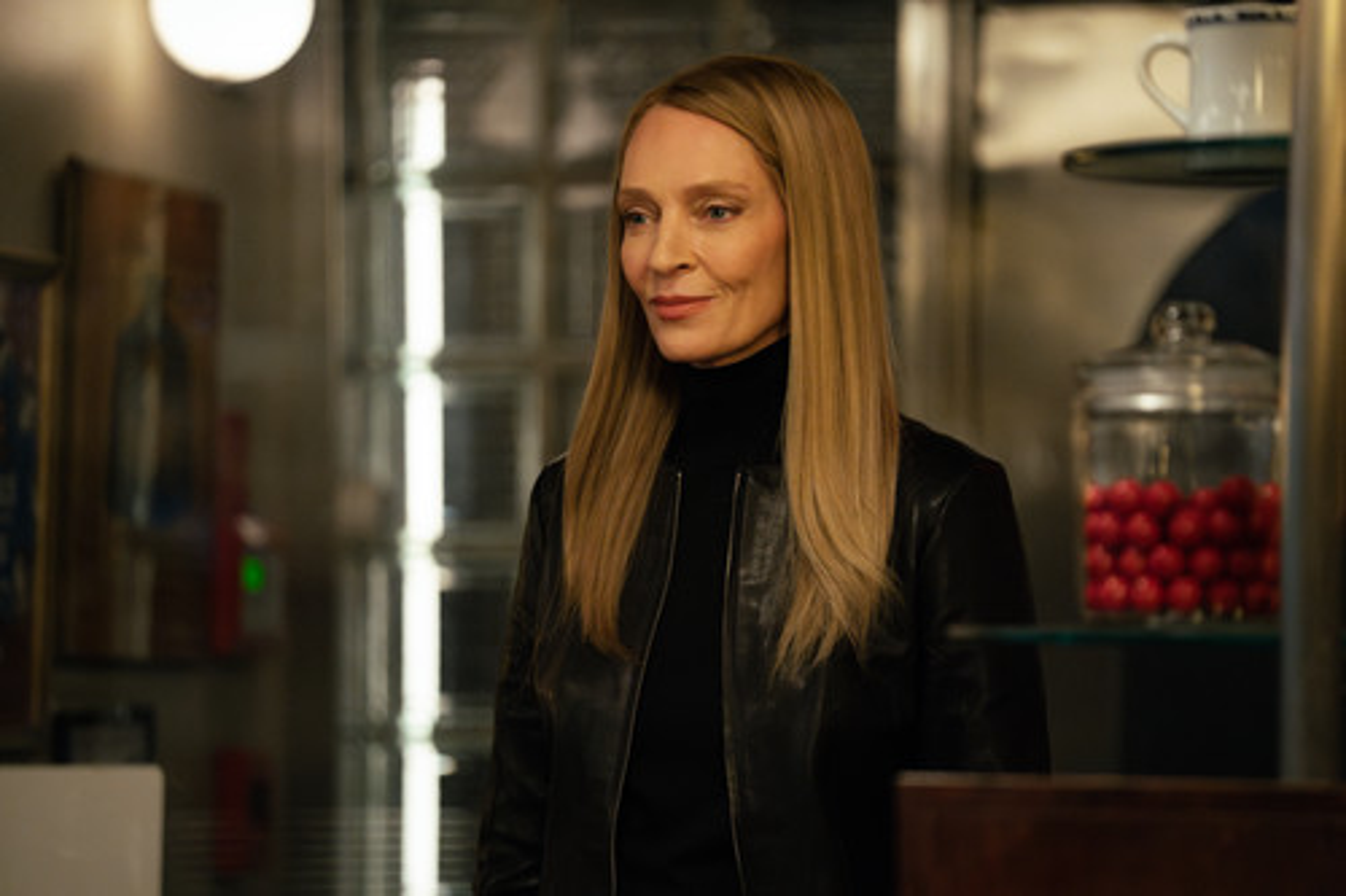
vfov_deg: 6.9
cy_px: 448
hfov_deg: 10.3
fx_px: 7475
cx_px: 673
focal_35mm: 200
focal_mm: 200
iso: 12800
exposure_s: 1/200
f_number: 2.8
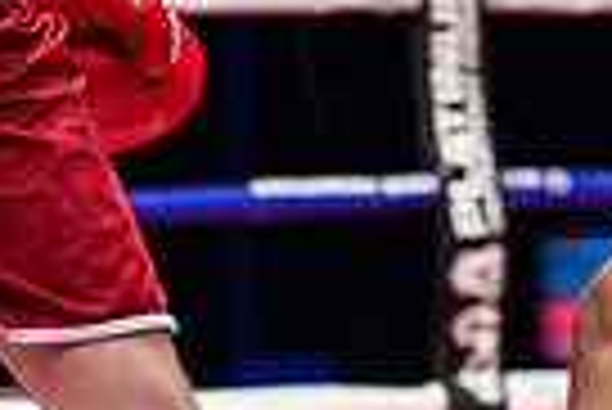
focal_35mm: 277
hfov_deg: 7.4
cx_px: 720
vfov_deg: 4.9
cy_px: -435
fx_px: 4714
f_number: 2.5
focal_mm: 65
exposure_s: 1/1000
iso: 3200
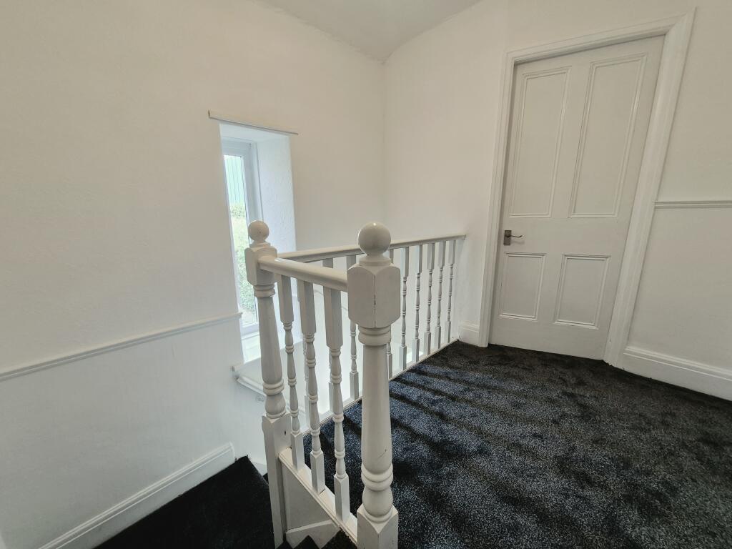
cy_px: 274
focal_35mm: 13
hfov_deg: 106.2
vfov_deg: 89.9
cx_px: 366
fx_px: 275
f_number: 2.2
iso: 100
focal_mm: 1.74
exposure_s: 1/50
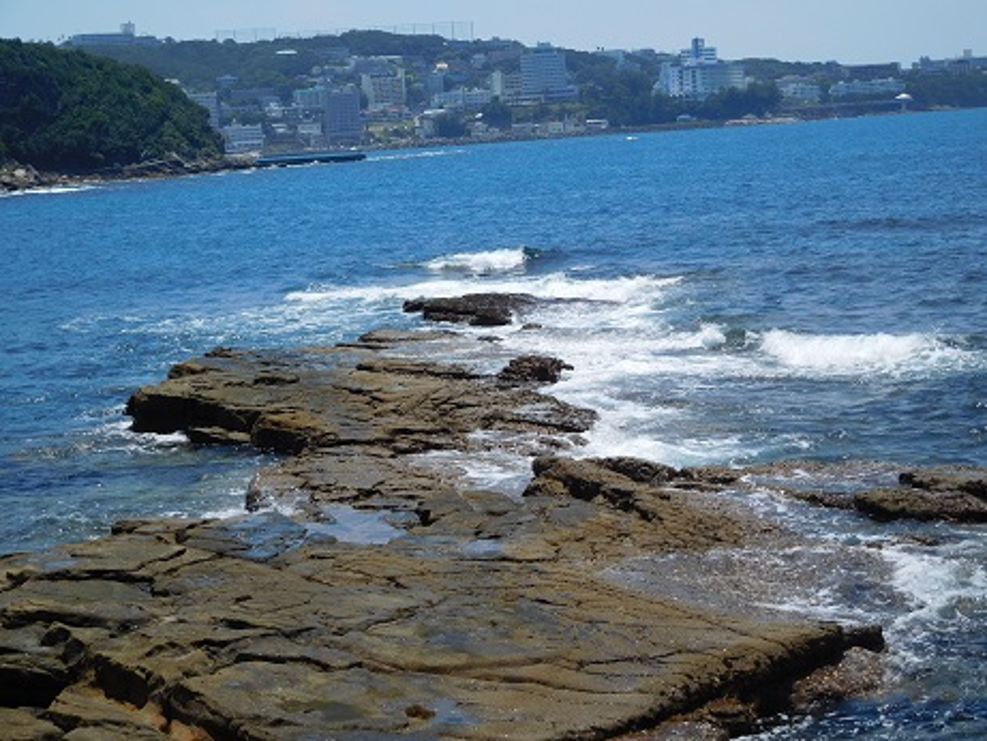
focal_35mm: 70
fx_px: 1996
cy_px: 370
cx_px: 494
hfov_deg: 27.8
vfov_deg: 21.0
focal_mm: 12.5
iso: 125
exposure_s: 1/1250
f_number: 4.5
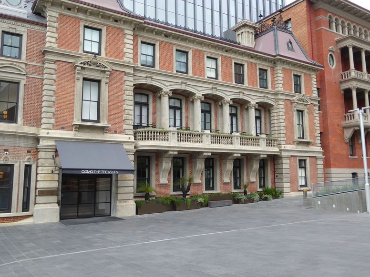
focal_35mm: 33
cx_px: 188
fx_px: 353
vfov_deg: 42.9
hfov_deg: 55.3
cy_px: 135
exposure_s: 1/100
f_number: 3.5
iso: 80
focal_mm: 5.4
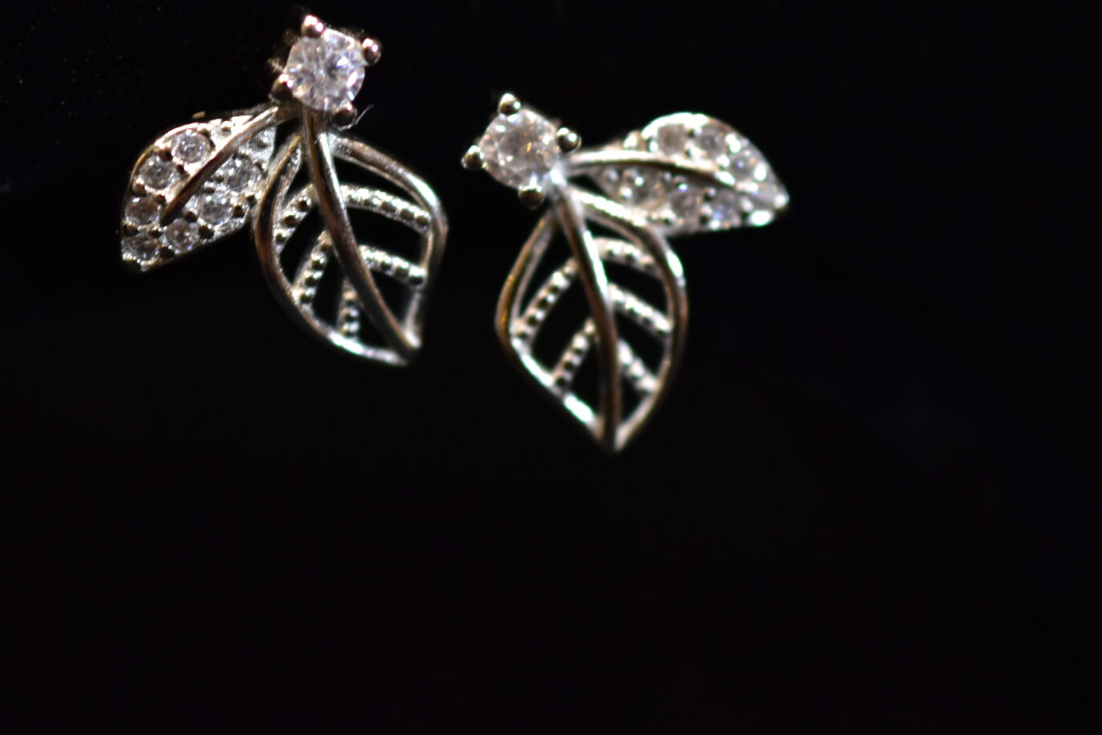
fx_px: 3398
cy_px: 215
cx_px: 550
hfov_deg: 18.4
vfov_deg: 12.3
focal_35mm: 111
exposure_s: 1/60
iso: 800
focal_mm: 40
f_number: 3.2
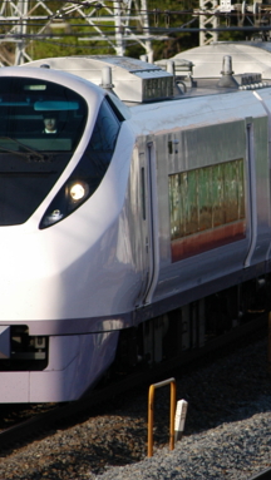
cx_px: 301
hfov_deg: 1.9
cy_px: 167
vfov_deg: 3.3
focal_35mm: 655
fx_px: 8351
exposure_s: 1/640
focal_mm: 200
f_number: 5.6
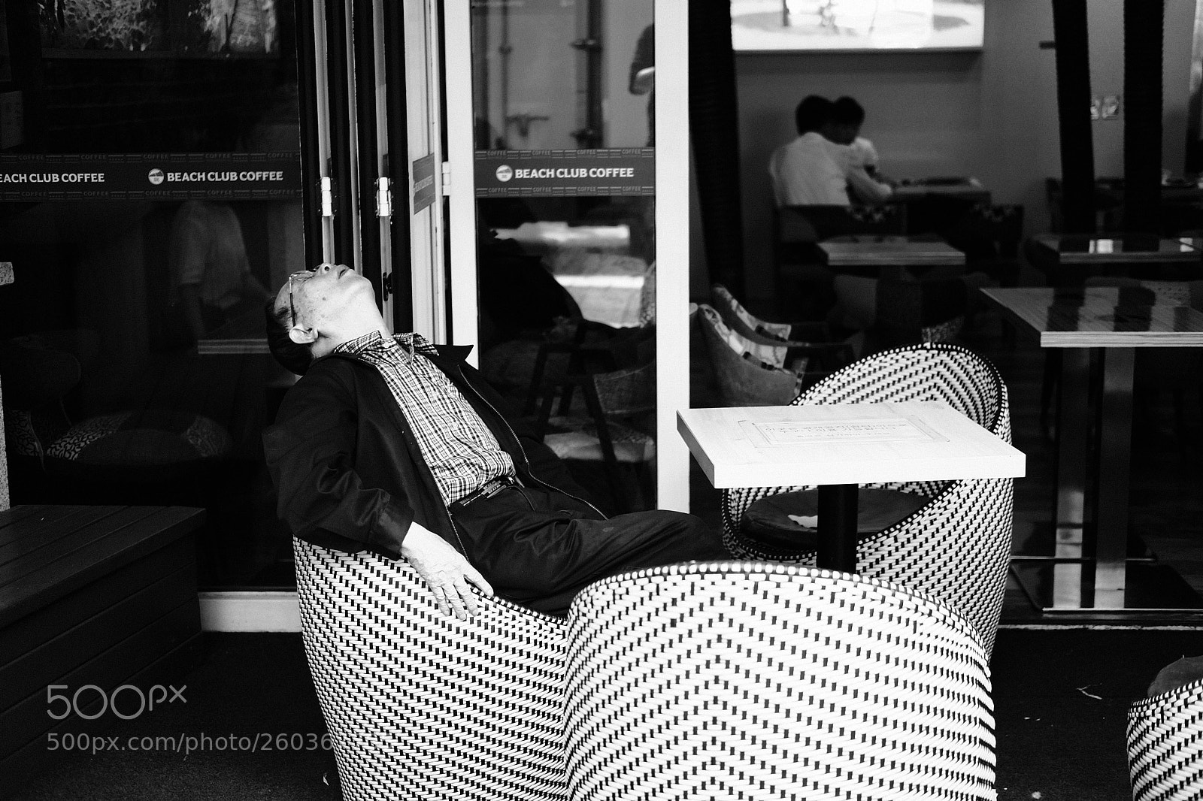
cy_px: 400
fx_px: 1771
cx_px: 602
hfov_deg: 37.5
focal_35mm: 53
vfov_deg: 25.5
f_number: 2
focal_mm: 35
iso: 640
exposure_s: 1/125
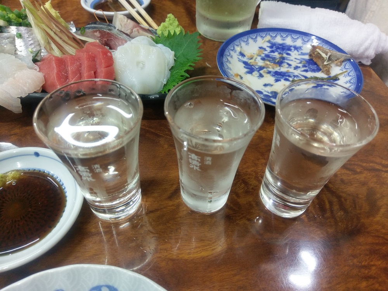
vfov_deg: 53.1
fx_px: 291
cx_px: 194
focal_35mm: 26
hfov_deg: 67.3
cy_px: 146
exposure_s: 1/33
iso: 200
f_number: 1.8
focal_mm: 4.58
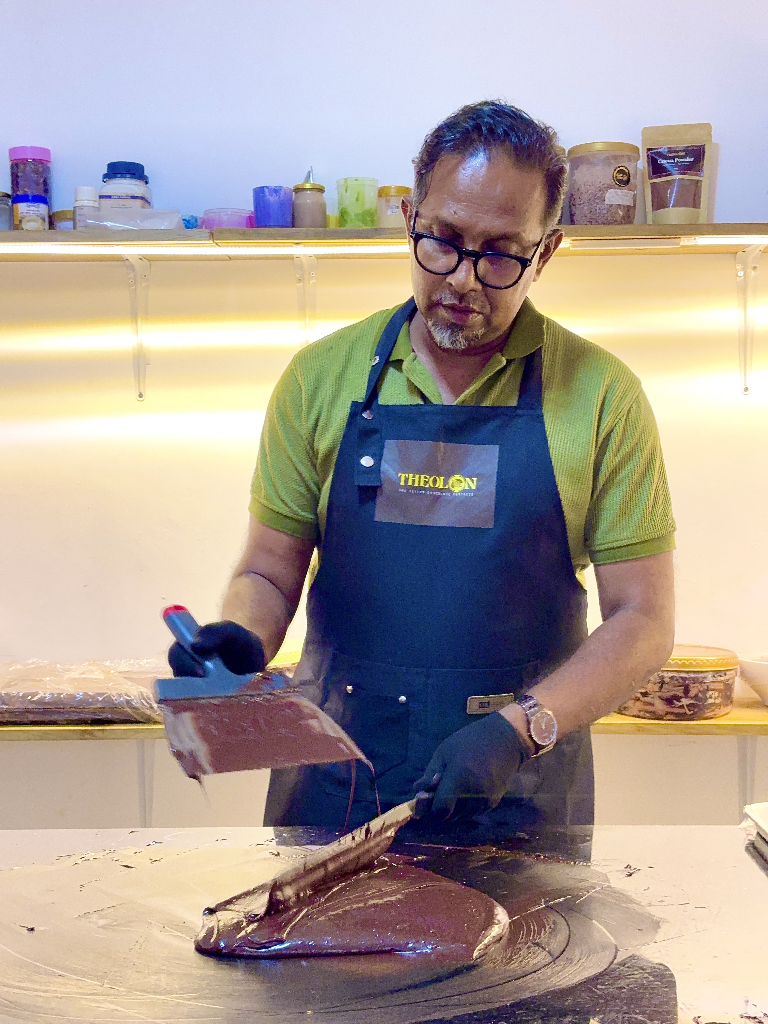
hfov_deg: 28.0
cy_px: 512
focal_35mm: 52
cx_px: 384
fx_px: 1538
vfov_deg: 36.8
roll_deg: +0.0
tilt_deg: -3.2
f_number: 1.6
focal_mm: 5.96
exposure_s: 1/50
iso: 125
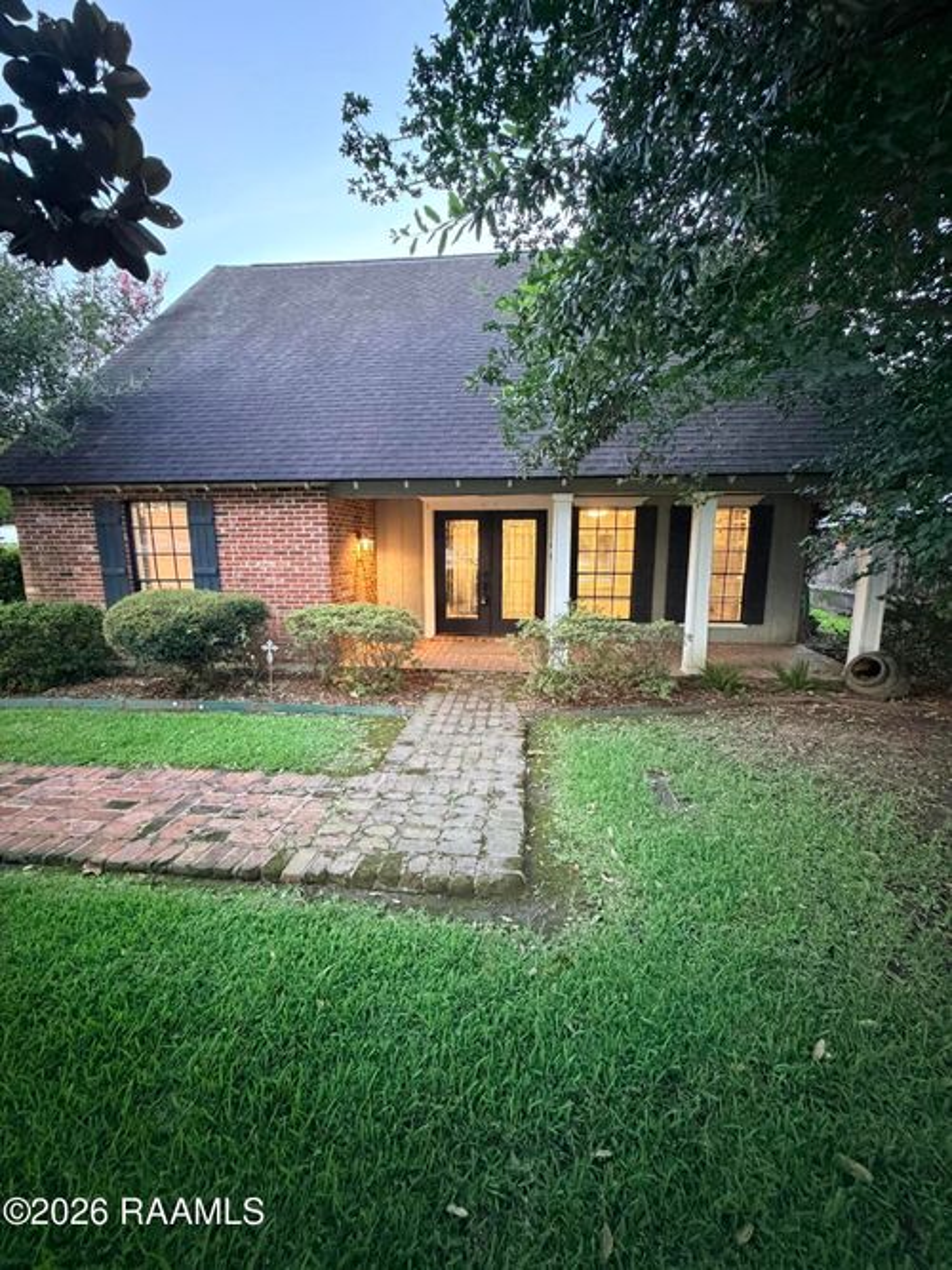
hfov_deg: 85.7
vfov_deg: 102.1
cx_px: 476
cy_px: 635
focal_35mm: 14
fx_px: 514
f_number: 2.2
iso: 1000
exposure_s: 1/40
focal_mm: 2.22
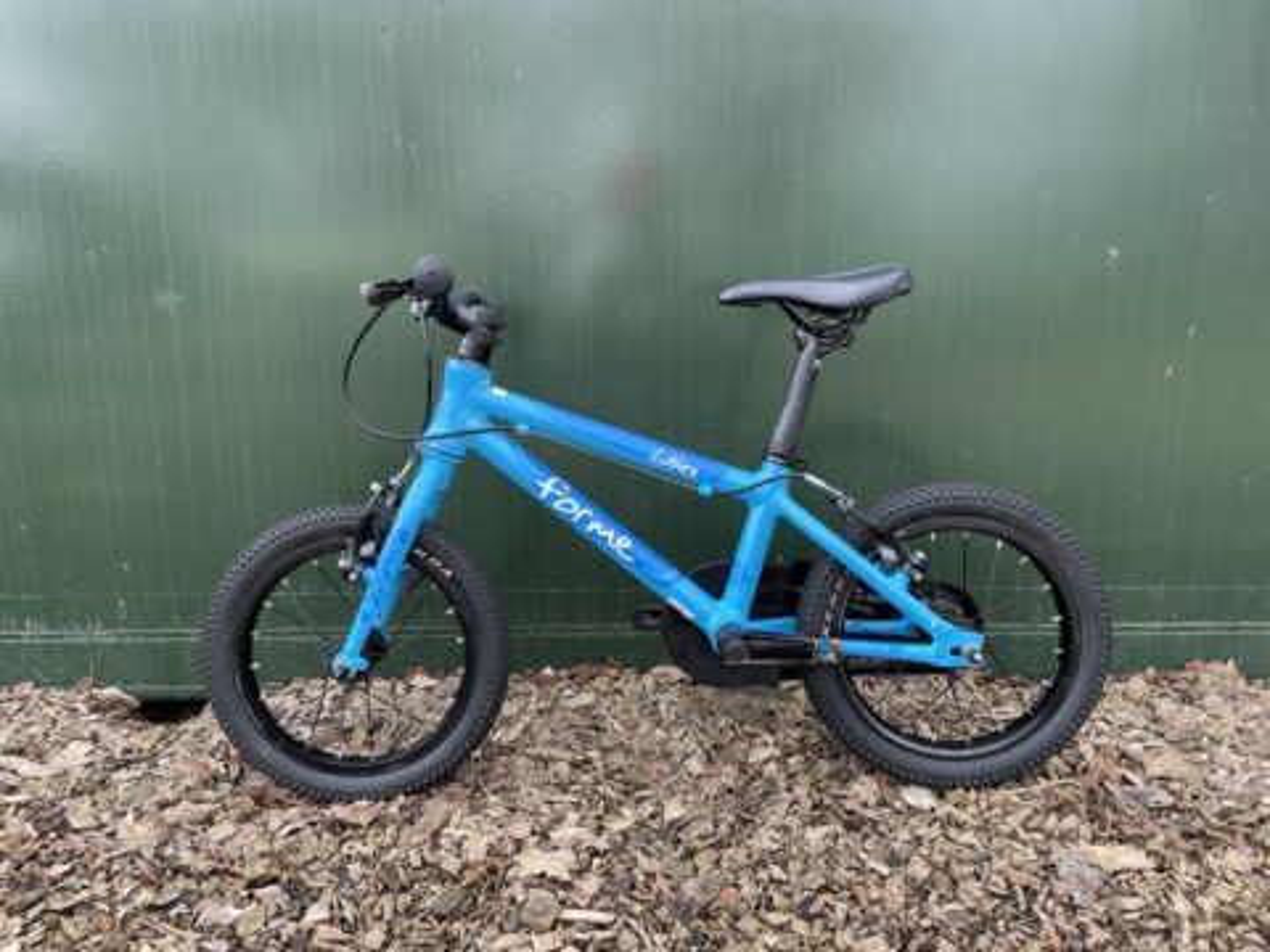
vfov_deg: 53.1
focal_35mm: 26
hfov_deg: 67.3
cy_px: 476
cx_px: 635
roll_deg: +0.8
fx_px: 954
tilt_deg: -10.1
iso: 32
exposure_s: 1/340
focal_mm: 4.2
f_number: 1.6
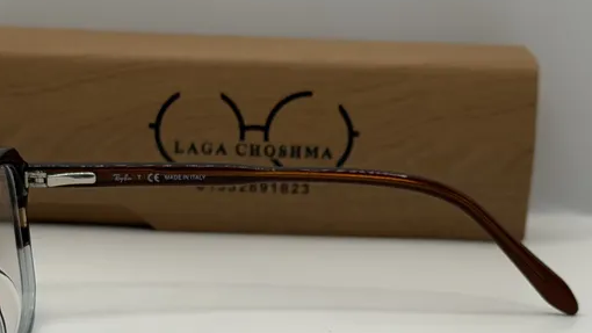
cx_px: 306
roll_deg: -1.5
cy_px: 318
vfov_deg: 11.4
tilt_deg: -18.2
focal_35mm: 105
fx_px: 1648
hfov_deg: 20.4
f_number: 1.78
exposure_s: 1/472
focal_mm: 6.76
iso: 64
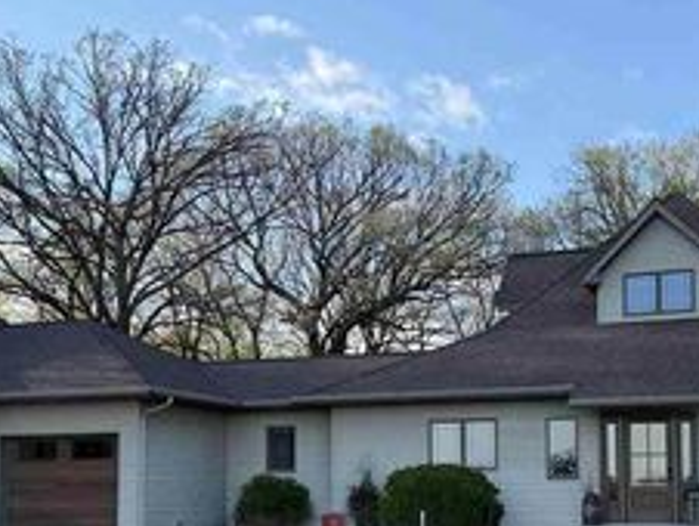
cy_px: 419
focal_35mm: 53
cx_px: 353
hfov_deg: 36.1
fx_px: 1071
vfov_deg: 27.1
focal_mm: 6.76
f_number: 1.78
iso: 100
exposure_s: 1/1770
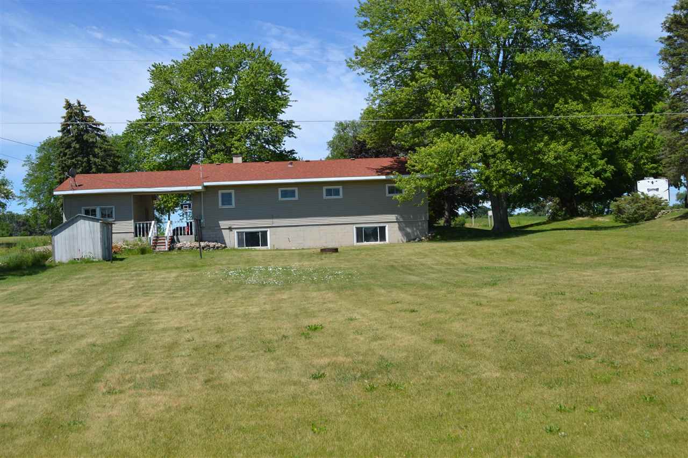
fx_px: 745
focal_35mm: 39
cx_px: 344
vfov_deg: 34.2
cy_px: 229
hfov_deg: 49.6
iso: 100
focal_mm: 26
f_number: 8
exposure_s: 1/250
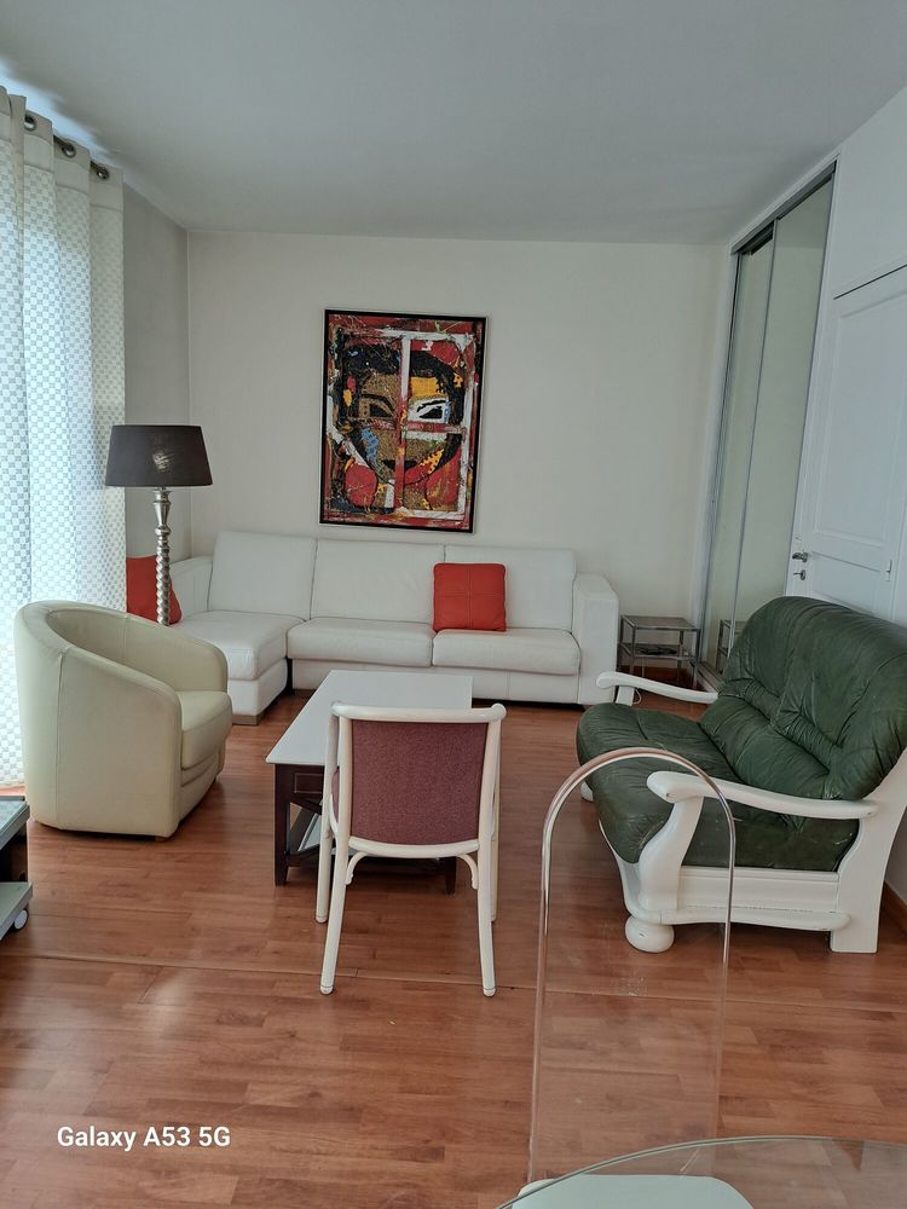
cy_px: 604
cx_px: 454
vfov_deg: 71.6
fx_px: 838
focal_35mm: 24
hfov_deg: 56.8
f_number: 1.8
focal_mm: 5.23
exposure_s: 1/50
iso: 50
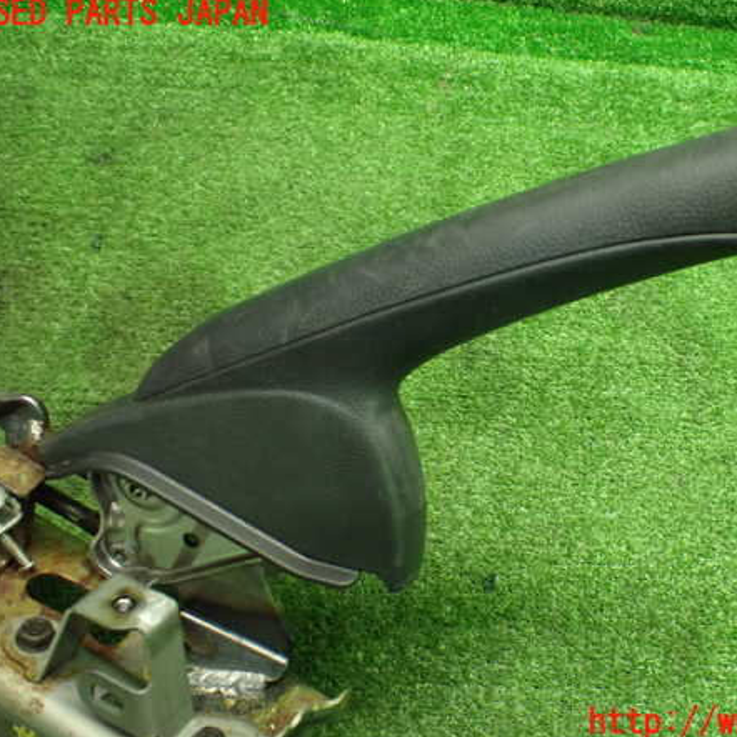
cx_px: 465
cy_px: 368
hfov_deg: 45.6
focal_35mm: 36
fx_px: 867
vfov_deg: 46.0
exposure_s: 1/80
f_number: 2.3
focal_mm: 5.4
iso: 800
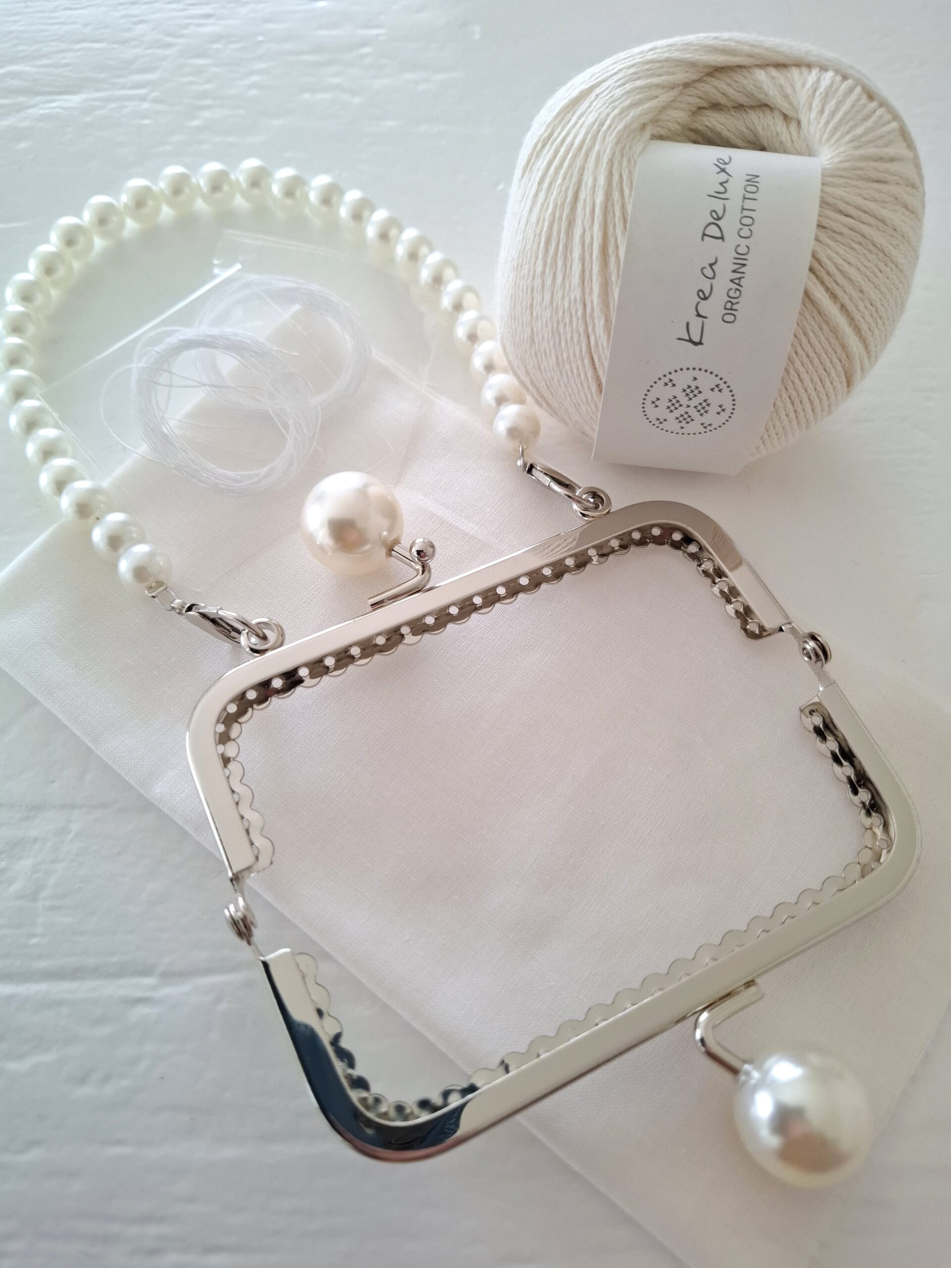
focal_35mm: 23
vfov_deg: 73.9
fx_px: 843
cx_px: 476
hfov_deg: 58.9
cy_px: 634
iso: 200
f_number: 1.8
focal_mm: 5.54
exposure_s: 1/50
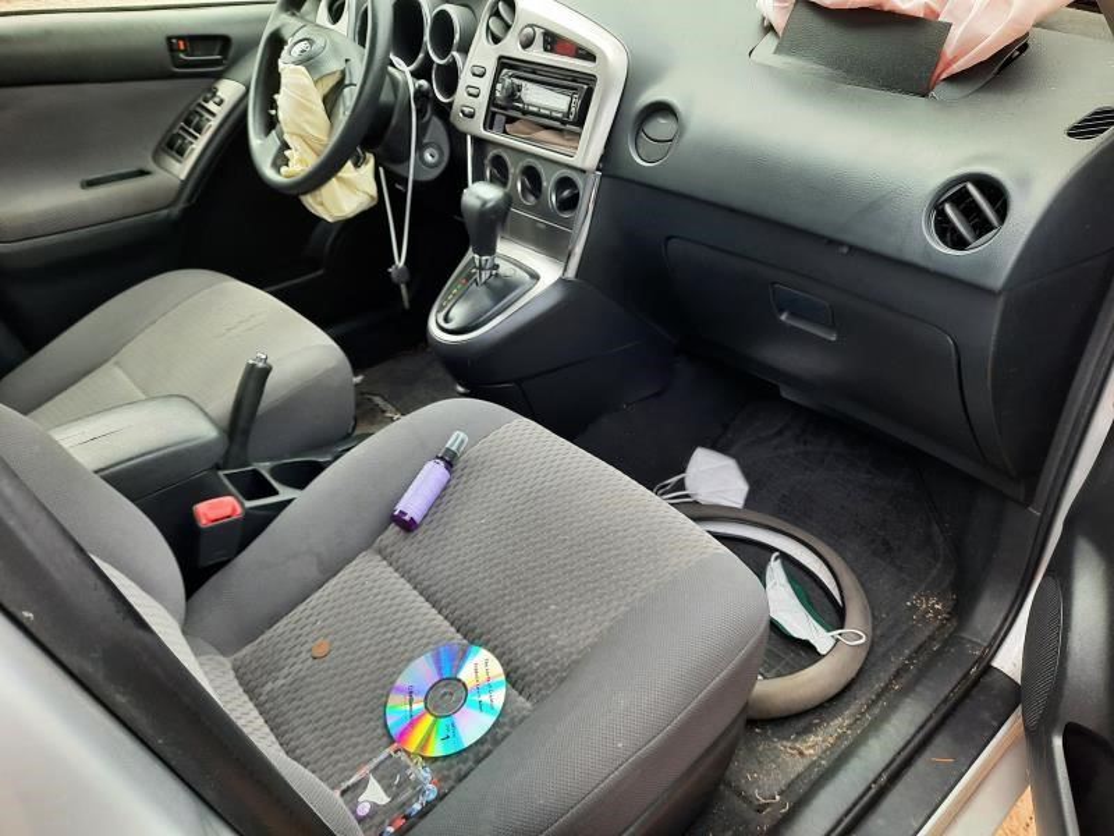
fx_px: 805
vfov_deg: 54.9
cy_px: 418
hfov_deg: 69.4
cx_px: 557
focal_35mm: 25
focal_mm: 4.6
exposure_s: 1/120
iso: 50
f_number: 2
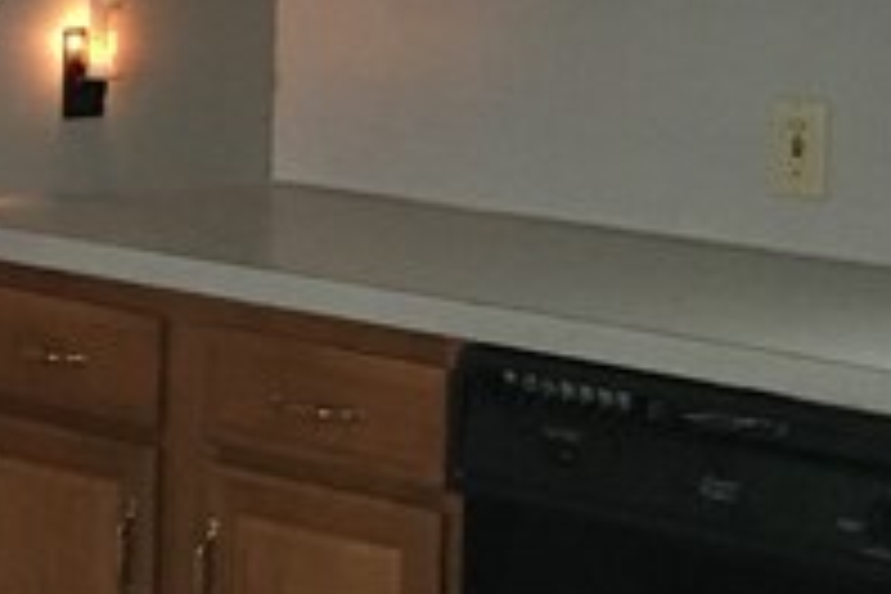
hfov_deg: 11.2
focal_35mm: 156
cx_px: -1179
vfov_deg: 8.7
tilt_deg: -3.8
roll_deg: -0.6
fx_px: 3861
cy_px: -99
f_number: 2.2
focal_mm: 4.15
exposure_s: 1/30
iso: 125
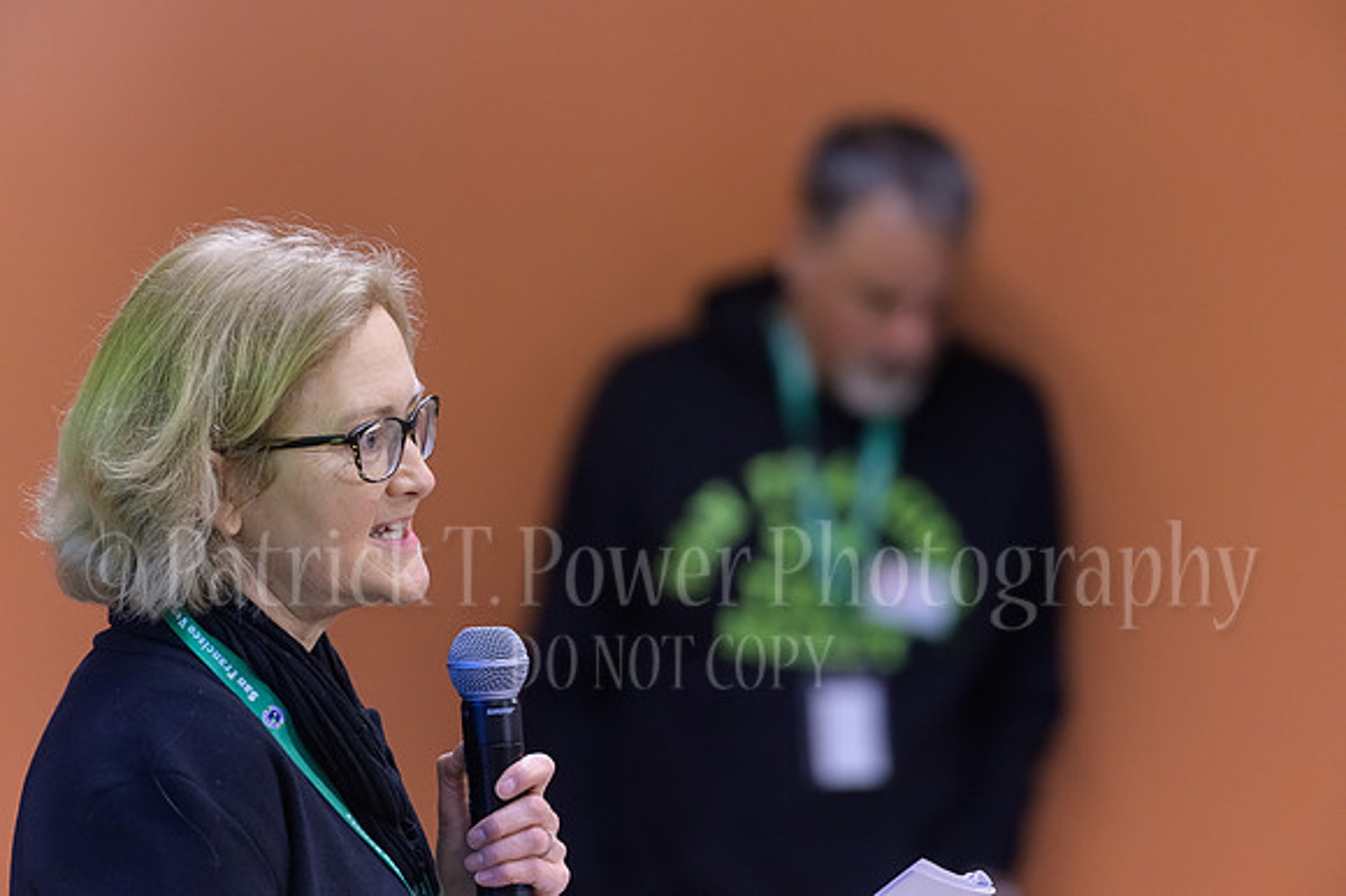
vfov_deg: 4.9
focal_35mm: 280
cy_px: 448
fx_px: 10463
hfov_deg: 7.4
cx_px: 673
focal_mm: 280
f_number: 4
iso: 4000
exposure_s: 1/250
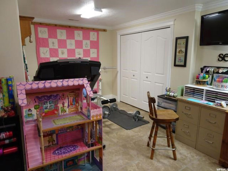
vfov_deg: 56.8
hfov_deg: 71.6
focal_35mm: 24
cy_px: 86
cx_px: 114
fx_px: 158
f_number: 3.5
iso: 500
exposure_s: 1/30
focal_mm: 4.1
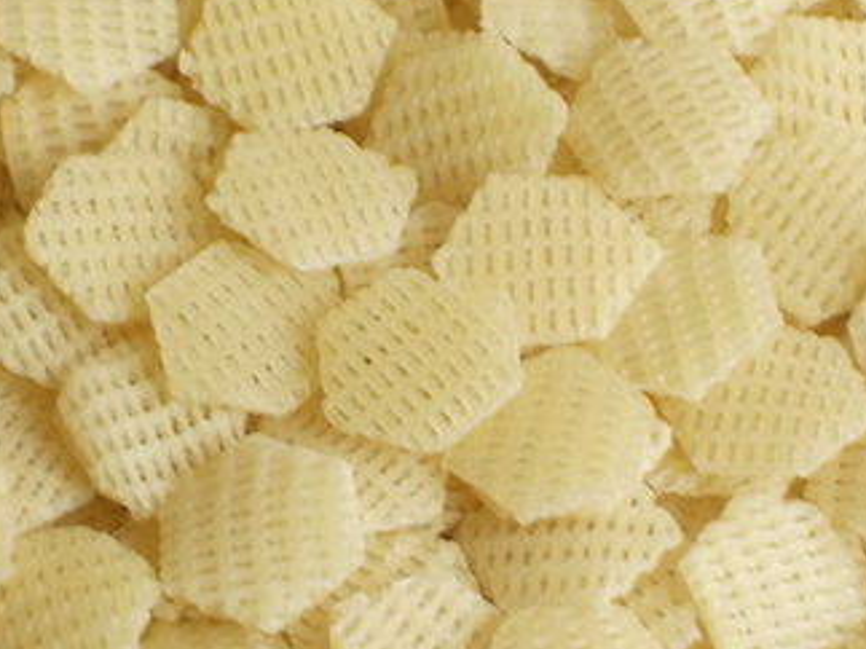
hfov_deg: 9.1
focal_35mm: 217
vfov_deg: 6.8
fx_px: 5427
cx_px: 308
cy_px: 422
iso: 200
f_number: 6.8
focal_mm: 20
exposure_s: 1/10
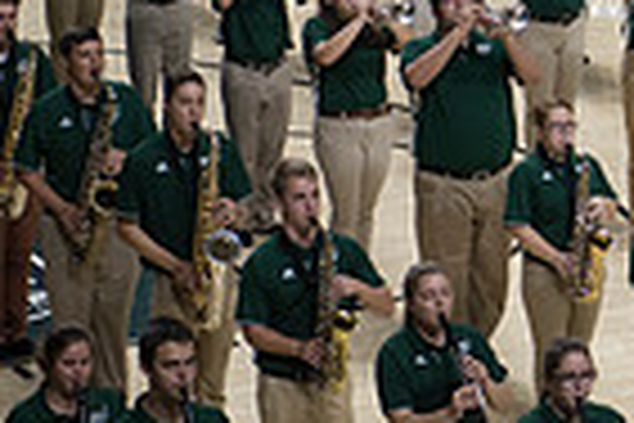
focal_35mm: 287
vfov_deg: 4.8
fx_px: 5054
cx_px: 890
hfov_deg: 7.1
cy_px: -160
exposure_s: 1/1000
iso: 2000
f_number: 2.8
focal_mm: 70
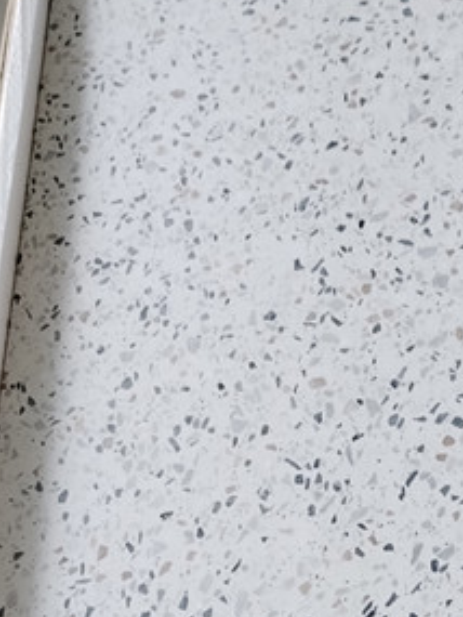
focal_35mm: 73
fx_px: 1301
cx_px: 355
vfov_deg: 25.4
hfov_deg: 20.0
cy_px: 608
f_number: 1.8
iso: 410
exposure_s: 1/50
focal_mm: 4.25
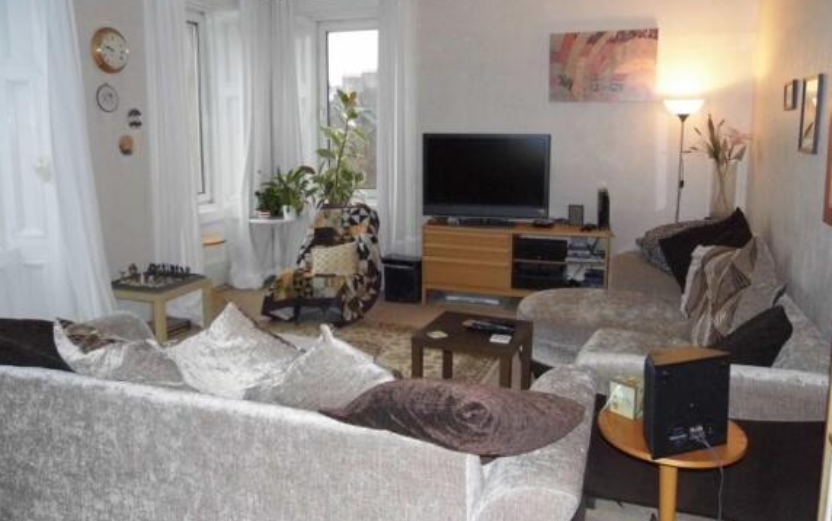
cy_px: 207
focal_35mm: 27
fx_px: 612
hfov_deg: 68.4
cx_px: 415
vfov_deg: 45.8
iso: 400
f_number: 3
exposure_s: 1/60
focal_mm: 4.5
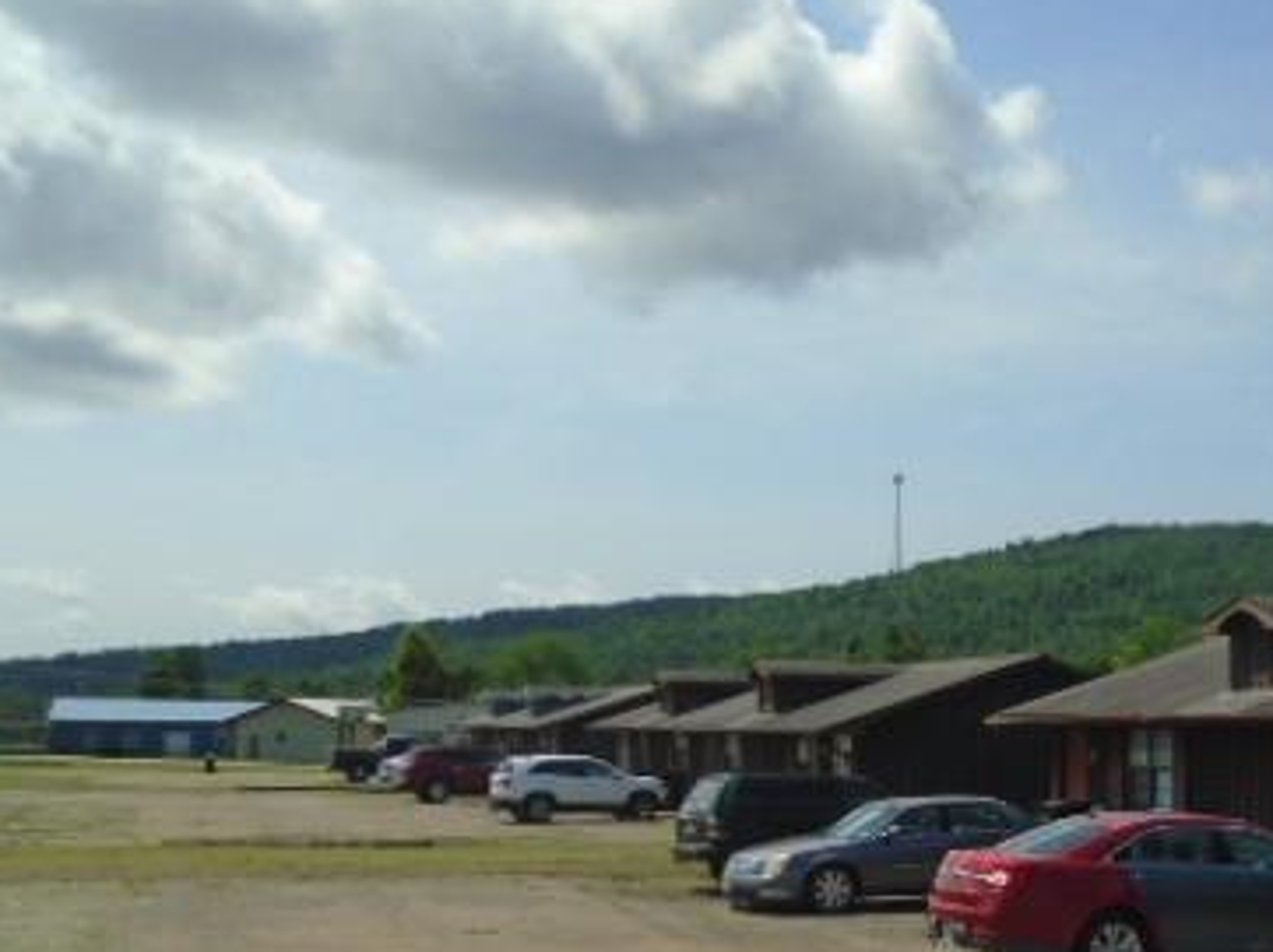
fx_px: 1691
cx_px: 978
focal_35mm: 46
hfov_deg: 40.0
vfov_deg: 31.0
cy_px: 710
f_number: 8
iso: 100
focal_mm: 4.6
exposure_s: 1/400
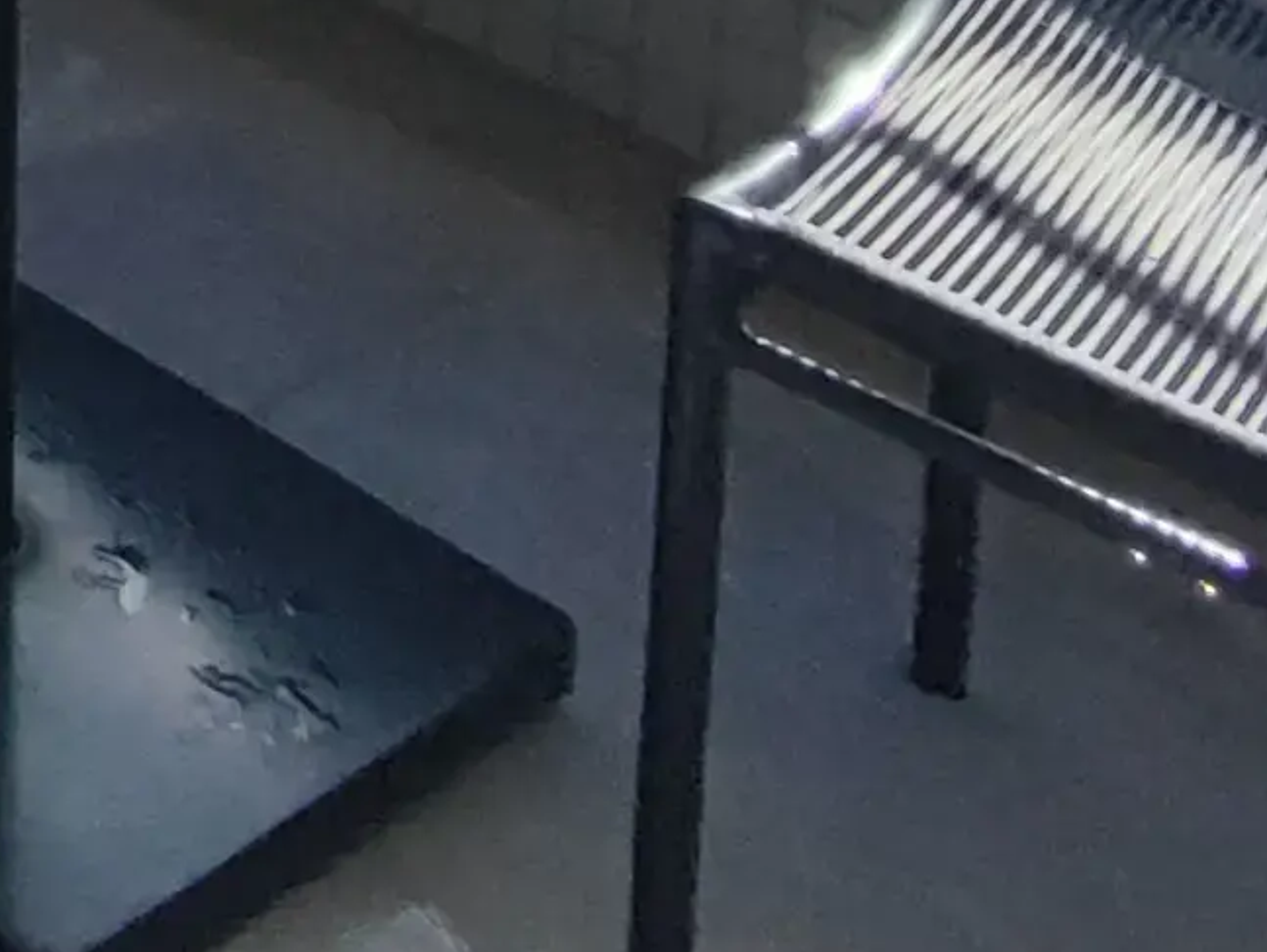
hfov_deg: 17.2
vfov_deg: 13.6
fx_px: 2783
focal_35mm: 76
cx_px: -1386
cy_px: -1381
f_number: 2.2
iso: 50
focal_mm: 1.65
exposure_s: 1/2404
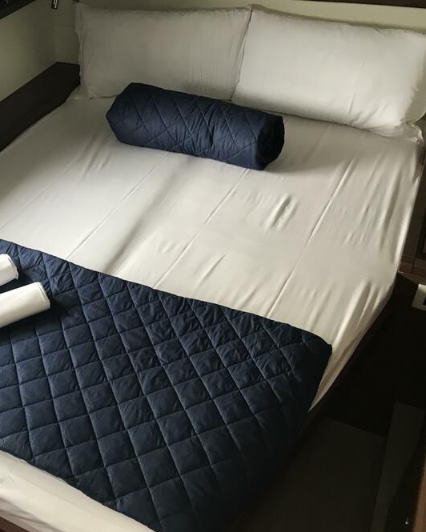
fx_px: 583
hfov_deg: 39.0
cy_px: 267
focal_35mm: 37
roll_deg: +5.3
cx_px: 105
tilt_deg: -38.9
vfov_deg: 49.1
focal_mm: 3.99
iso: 40
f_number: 1.8
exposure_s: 1/17
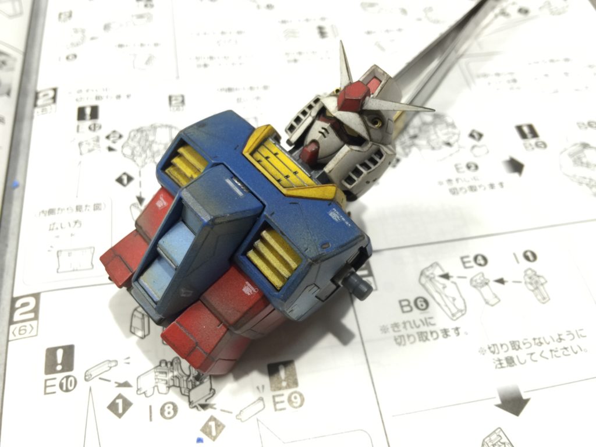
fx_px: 499
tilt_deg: -57.6
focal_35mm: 29
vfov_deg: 48.2
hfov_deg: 61.7
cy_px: 224
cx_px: 298
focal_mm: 4.15
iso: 80
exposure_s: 1/15
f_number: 2.2
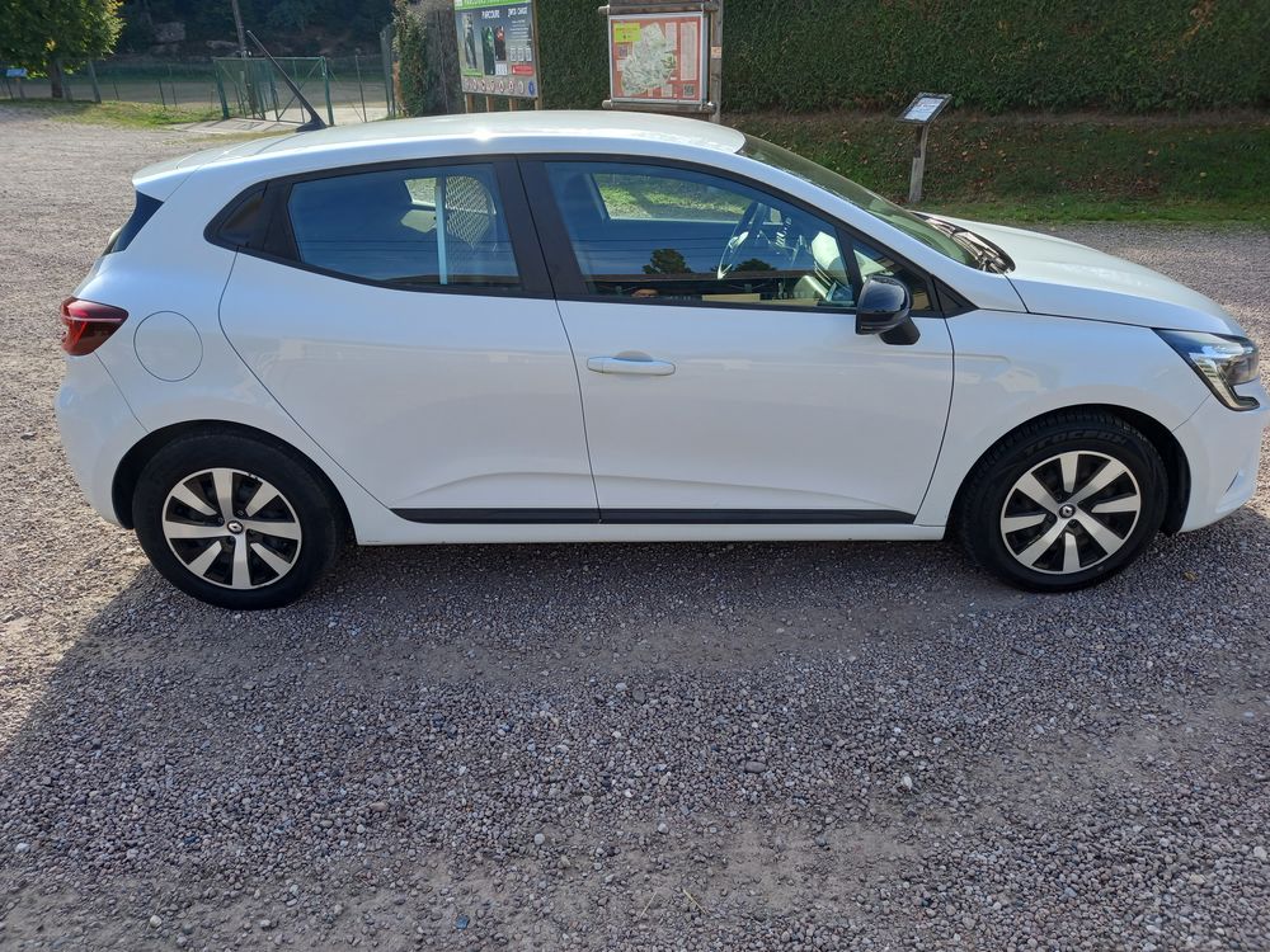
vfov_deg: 54.9
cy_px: 476
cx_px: 635
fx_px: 917
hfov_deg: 69.4
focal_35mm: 25
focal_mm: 4.6
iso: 25
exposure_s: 1/168
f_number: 2
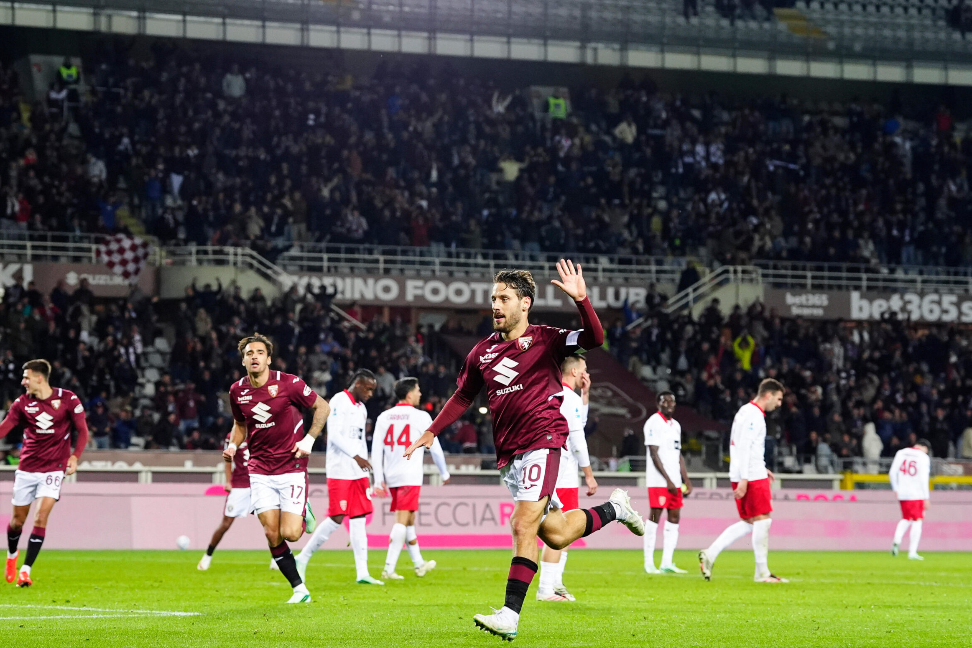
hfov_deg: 18.8
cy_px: 330
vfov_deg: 12.6
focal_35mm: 109
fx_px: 2943
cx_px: 447
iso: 2000
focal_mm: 99
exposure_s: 1/800
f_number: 3.5
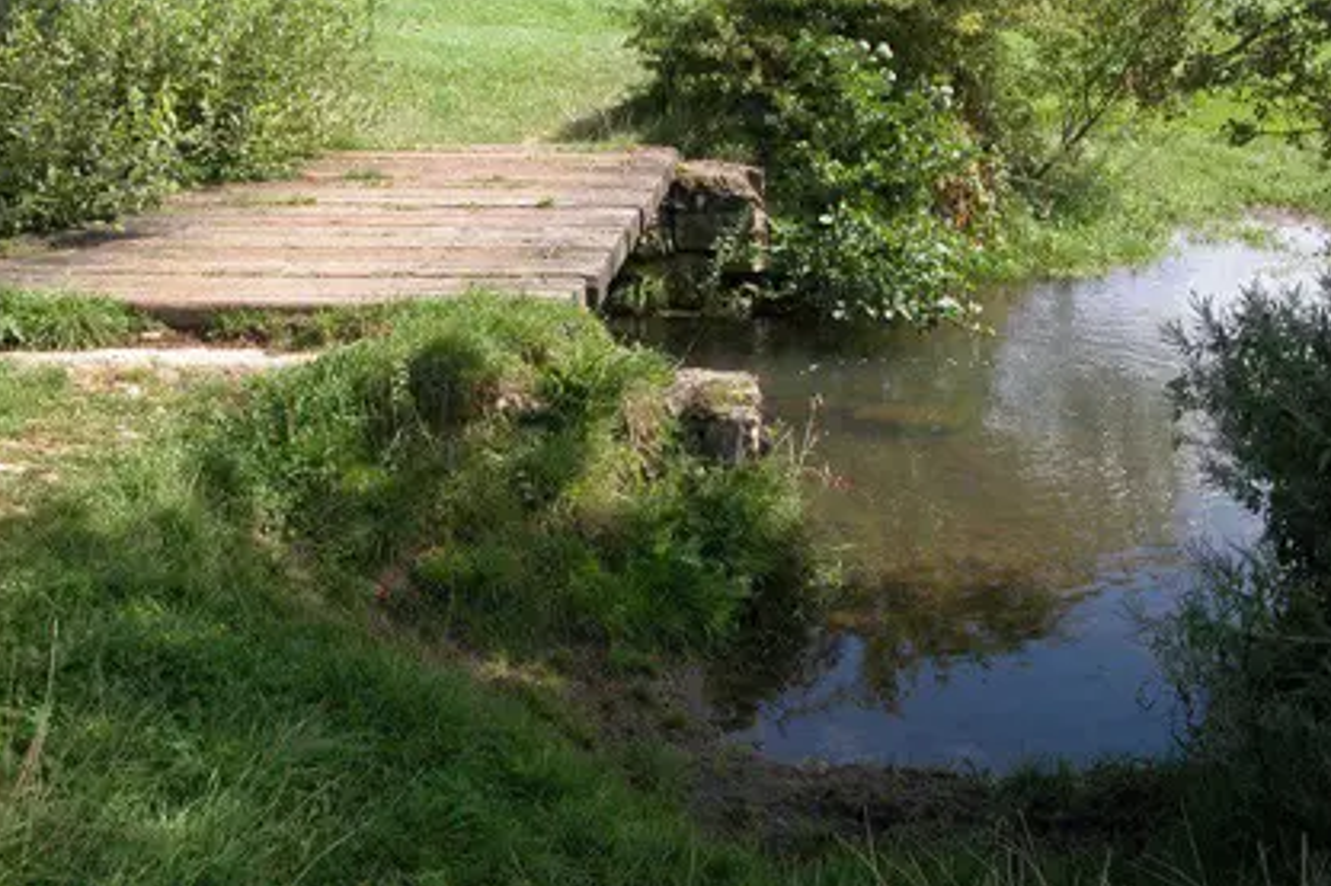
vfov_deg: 31.7
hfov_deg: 46.4
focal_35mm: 42
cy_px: 329
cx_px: 598
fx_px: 1552
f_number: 5
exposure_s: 1/208
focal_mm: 8.9
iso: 100
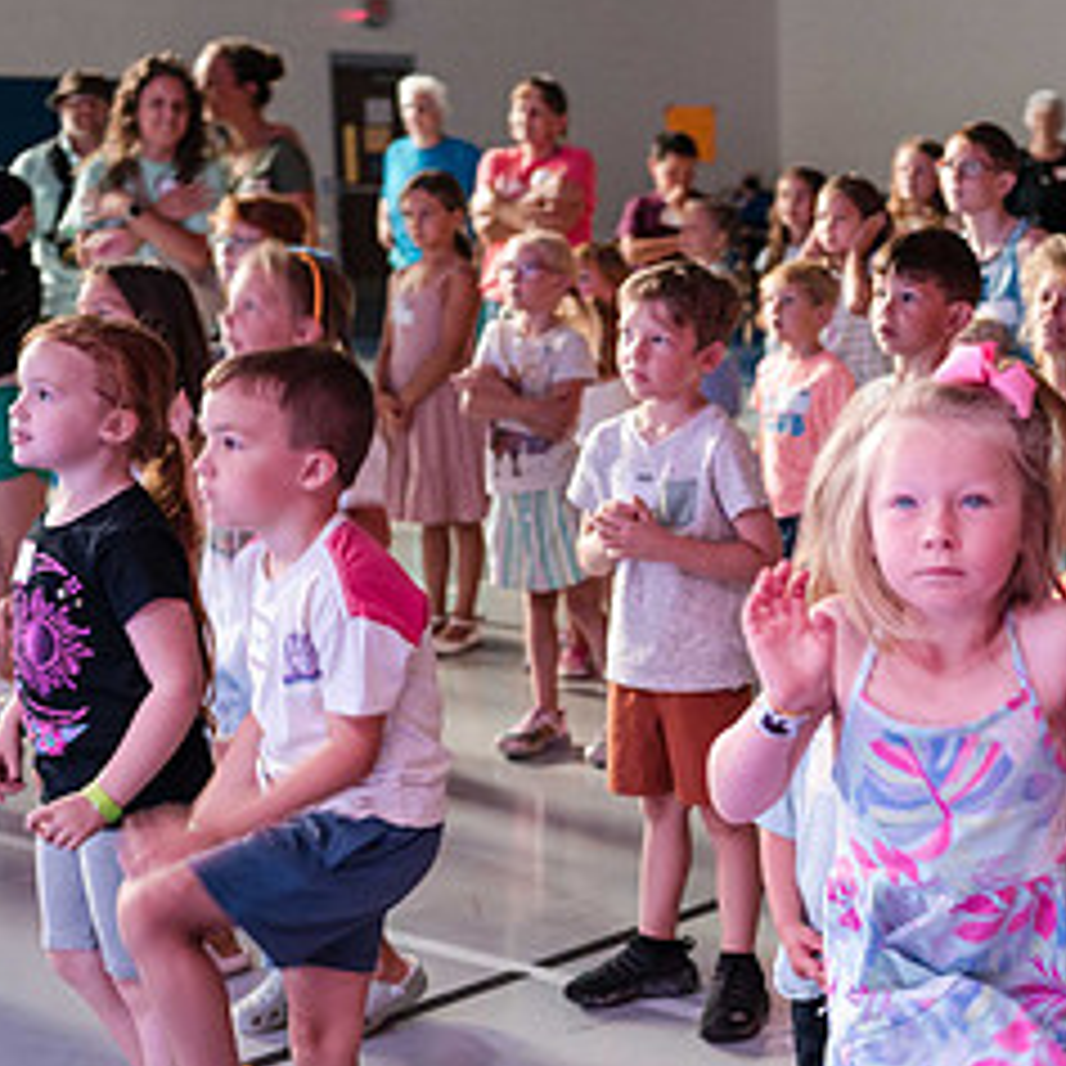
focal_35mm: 76
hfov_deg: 21.6
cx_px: 1180
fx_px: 2648
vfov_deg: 22.7
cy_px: 624
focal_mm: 35
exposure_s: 1/60
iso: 4000
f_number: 2.8
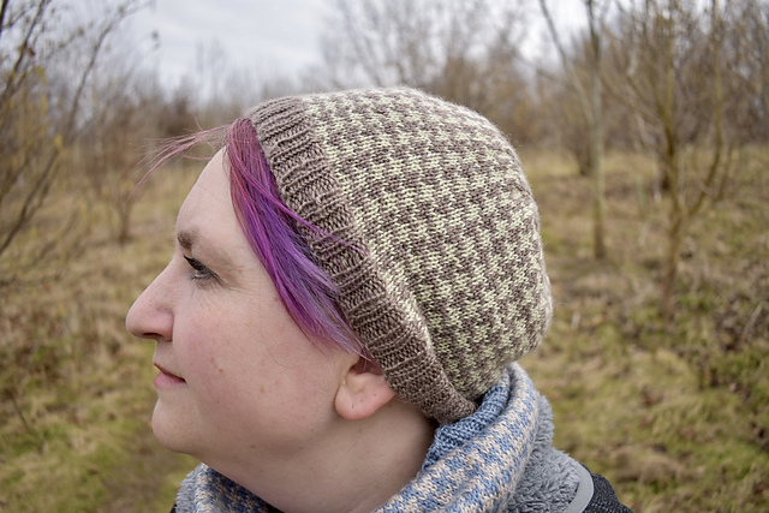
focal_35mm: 32
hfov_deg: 59.5
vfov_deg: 41.7
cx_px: 384
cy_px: 256
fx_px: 673
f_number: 3.8
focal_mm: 21
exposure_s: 1/1000
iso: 200
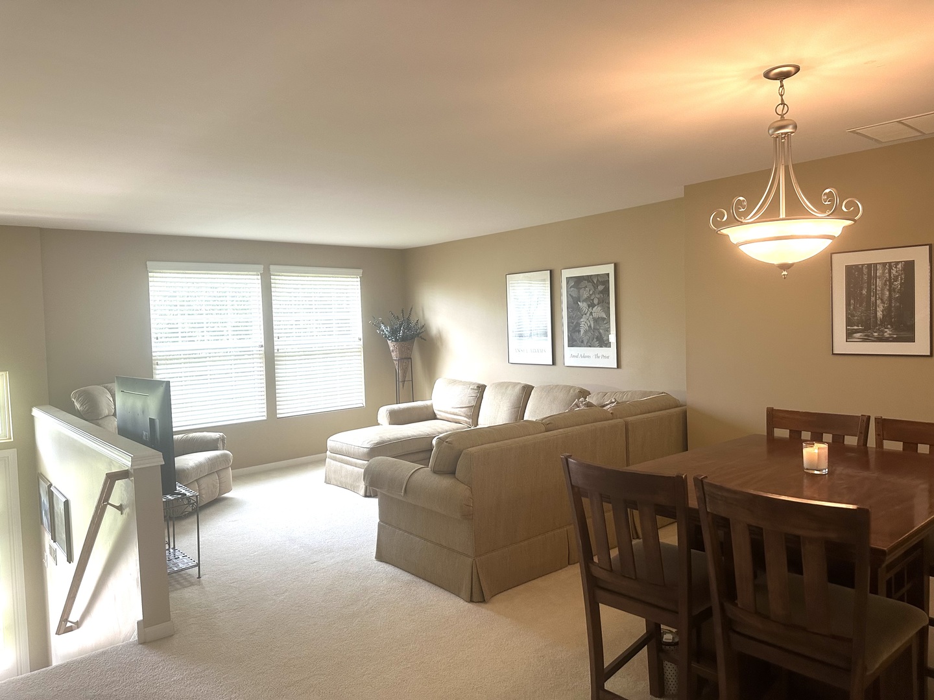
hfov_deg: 71.6
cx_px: 467
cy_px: 350
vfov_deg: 56.8
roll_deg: +1.4
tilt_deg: -0.8
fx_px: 648
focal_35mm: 24
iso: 200
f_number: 1.78
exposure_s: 1/120
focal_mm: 6.86
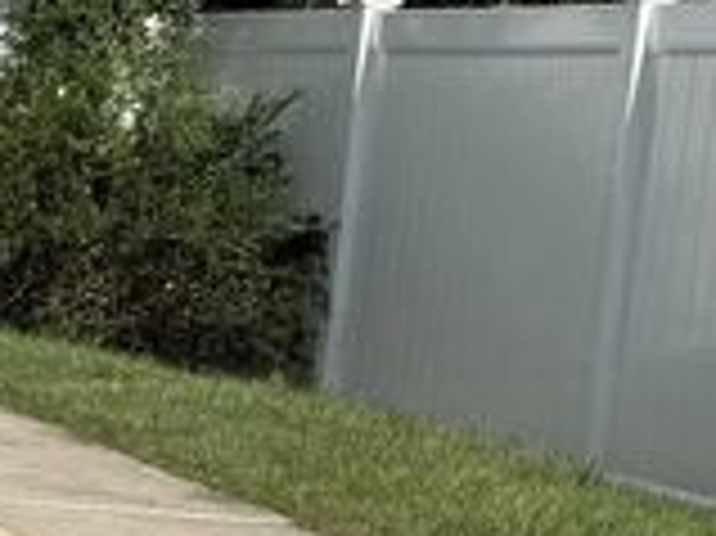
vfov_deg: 9.3
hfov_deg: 10.4
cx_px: -1184
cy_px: 775
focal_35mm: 155
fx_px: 3204
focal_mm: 6.76
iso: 80
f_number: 1.78
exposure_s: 1/8130
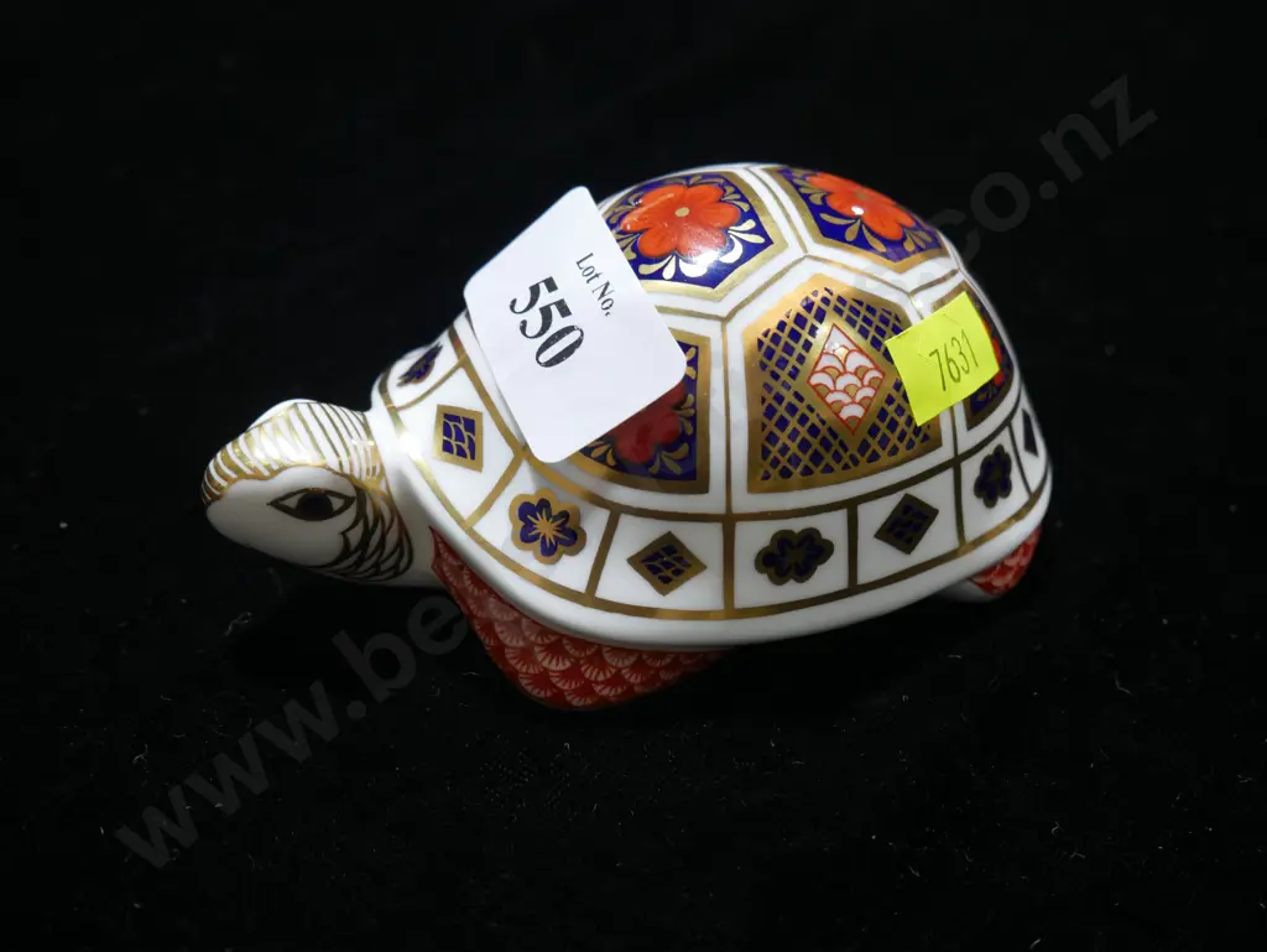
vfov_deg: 34.4
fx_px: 1538
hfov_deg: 44.8
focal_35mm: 42
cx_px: 634
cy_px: 476
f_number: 4.6
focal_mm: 21
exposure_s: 1/60
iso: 500
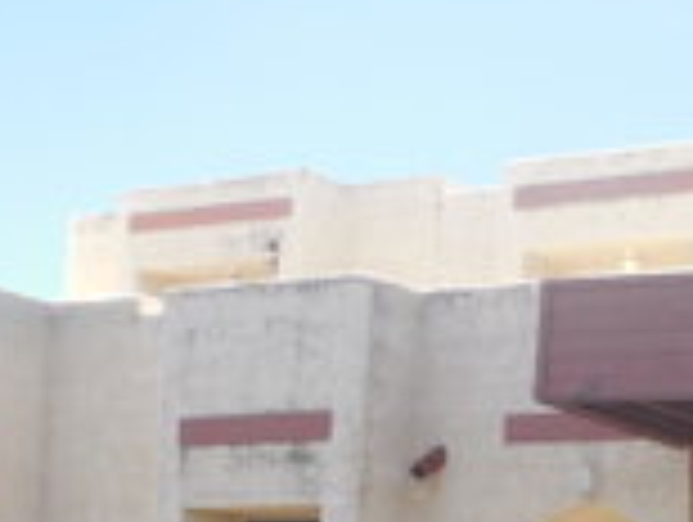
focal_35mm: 83
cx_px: 878
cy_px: 616
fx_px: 1664
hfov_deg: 21.5
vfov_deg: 17.1
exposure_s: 1/640
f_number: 3.1
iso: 125
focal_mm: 4.5
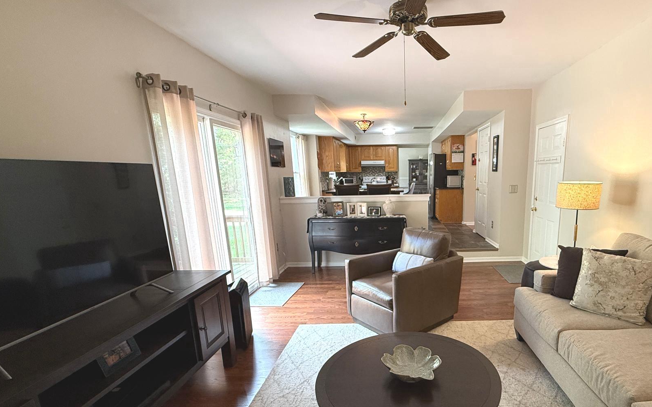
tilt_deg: -12.5
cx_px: 401
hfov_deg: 86.5
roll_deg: +1.6
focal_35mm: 19
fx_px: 338
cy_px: 250
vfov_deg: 61.5
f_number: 2.2
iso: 200
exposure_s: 1/60
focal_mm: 2.22
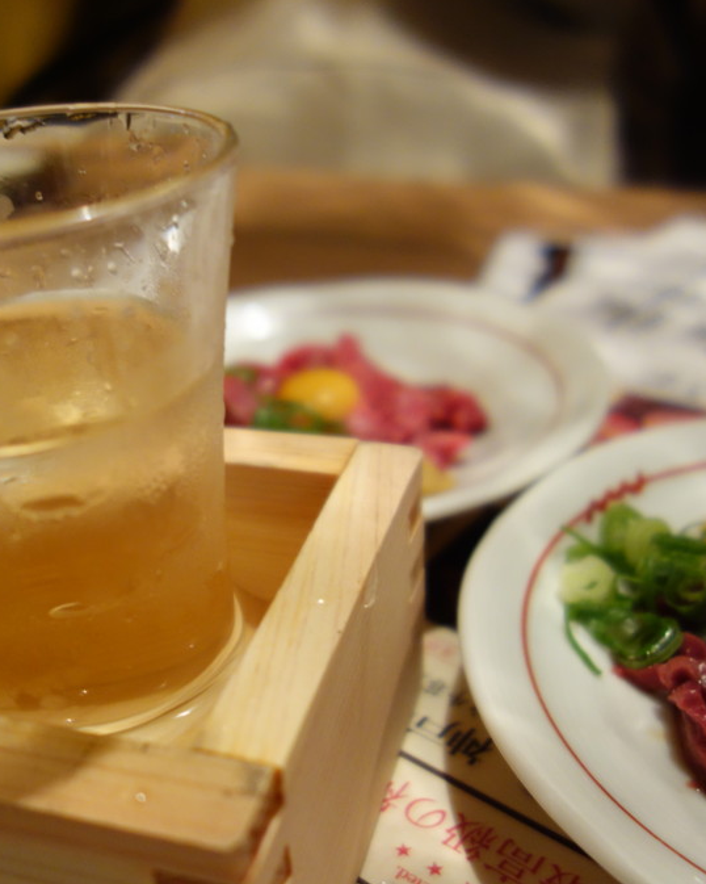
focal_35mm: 40
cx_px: 318
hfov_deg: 37.3
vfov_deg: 45.8
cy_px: 441
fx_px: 1045
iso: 500
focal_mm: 10.4
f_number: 1.8
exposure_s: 1/30
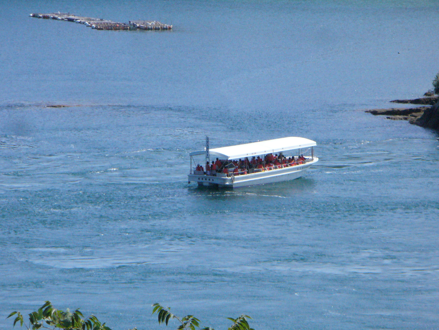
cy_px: 165
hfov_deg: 8.9
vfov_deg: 6.7
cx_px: 220
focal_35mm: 222
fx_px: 2815
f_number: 9
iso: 400
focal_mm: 36.6
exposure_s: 1/640
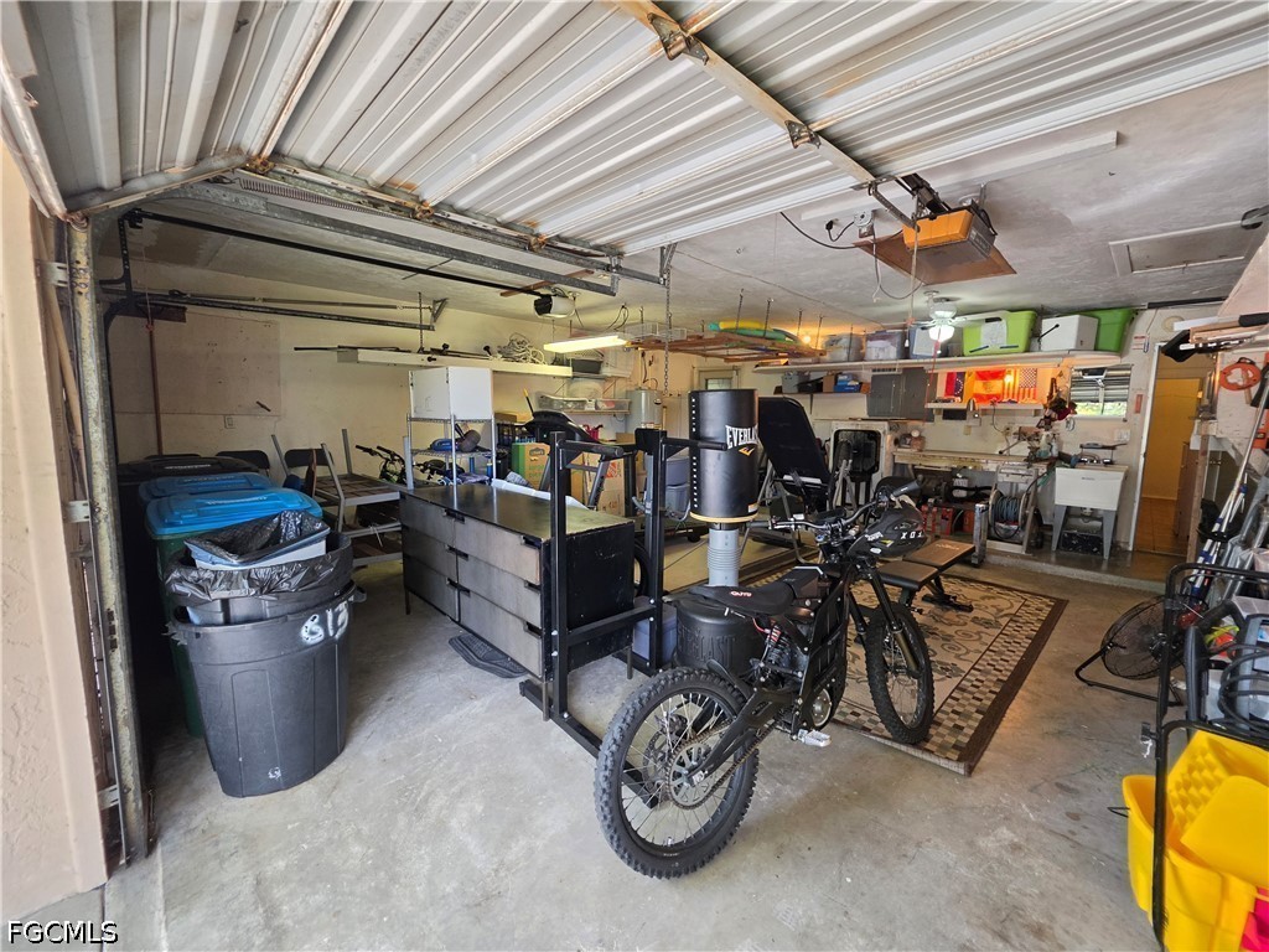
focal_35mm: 13
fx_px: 477
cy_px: 476
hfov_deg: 106.2
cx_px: 634
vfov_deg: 89.9
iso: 200
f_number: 1.9
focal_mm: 2.2
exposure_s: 1/120
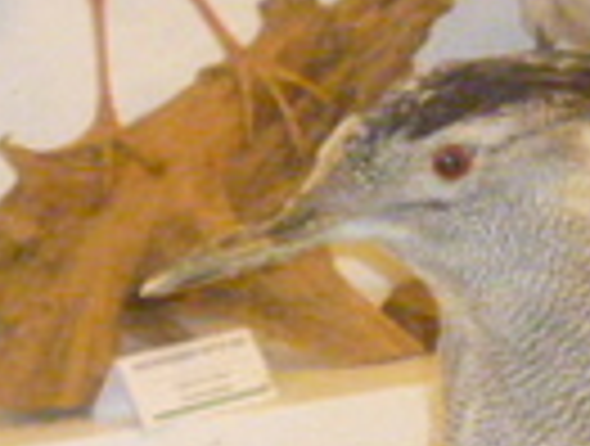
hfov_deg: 7.6
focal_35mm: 251
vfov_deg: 5.8
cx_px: 1031
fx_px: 4290
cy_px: 906
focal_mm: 9.9
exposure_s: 1/60
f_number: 4.2
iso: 1000
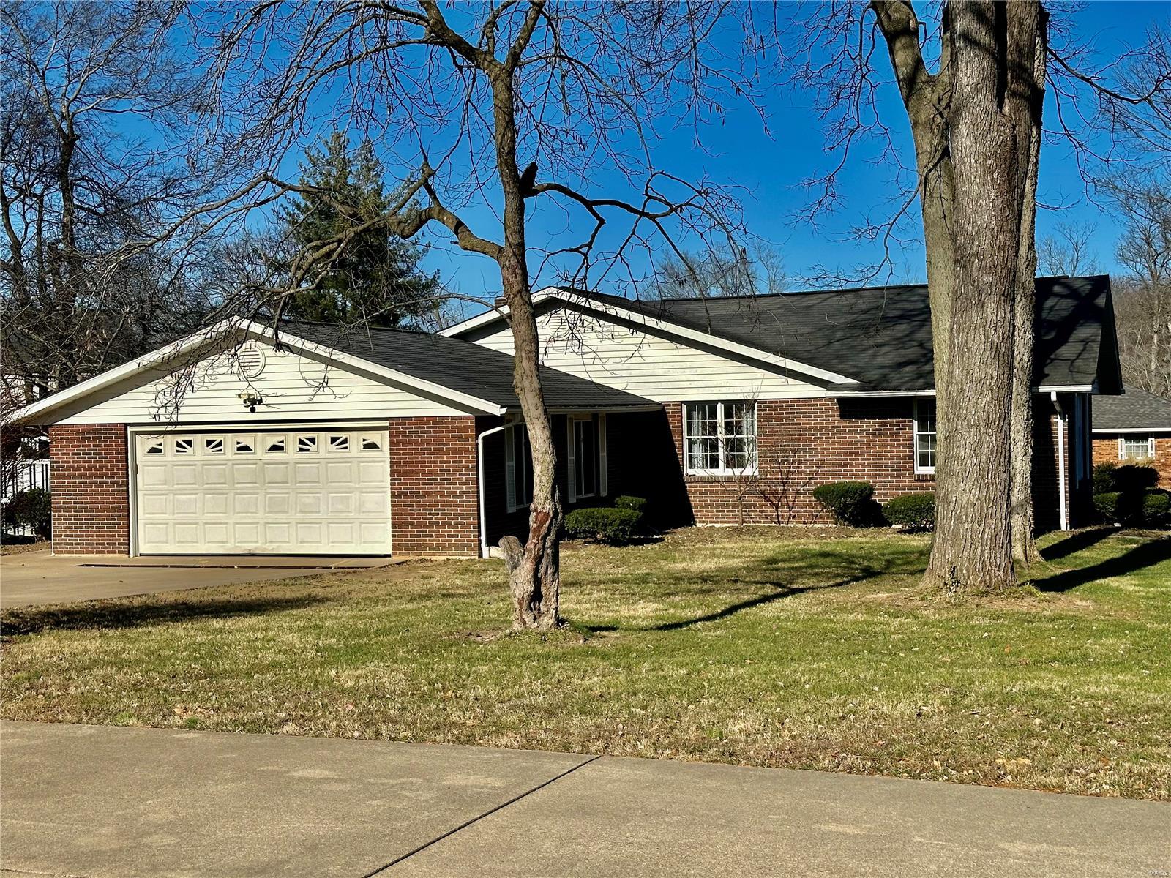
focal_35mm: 48
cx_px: 586
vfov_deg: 30.3
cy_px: 439
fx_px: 1624
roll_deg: +1.2
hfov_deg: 39.7
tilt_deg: -1.1
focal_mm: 6.86
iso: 64
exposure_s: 1/5556
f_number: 1.78
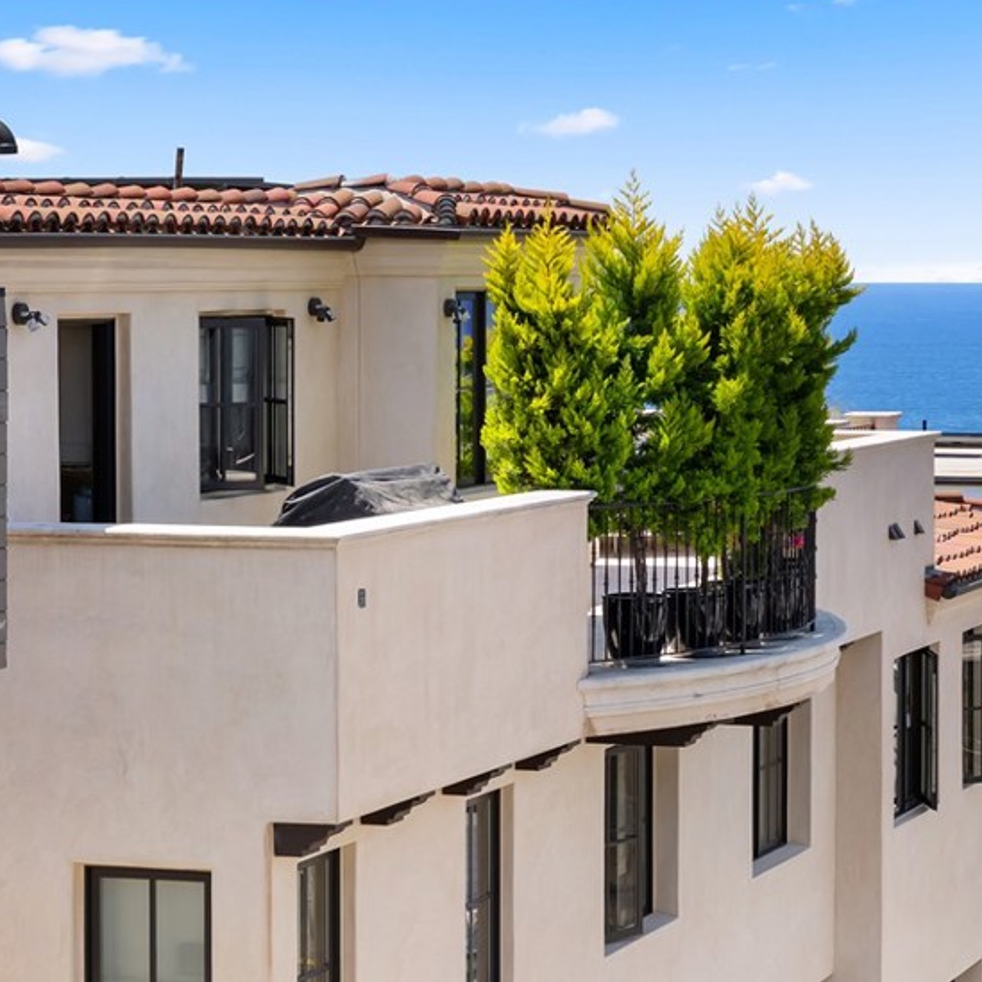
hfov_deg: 15.6
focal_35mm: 111
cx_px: 703
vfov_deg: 15.7
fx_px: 3563
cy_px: 592
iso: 640
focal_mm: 70
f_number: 9
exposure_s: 1/200
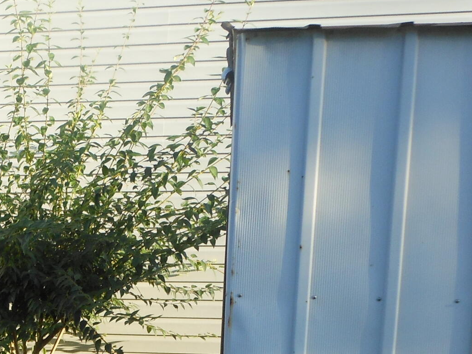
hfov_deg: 18.8
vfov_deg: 14.9
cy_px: 430
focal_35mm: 96
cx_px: -161
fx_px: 1309
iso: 80
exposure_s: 1/100
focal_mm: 5.9
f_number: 4
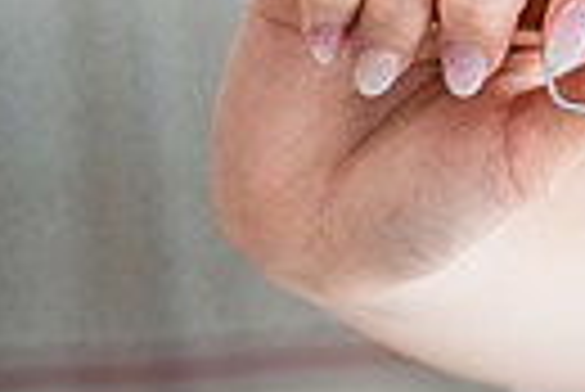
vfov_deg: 7.5
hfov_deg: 10.1
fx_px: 2977
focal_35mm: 183
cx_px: 1282
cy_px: 210
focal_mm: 41
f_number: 2.8
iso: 250
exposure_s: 1/160
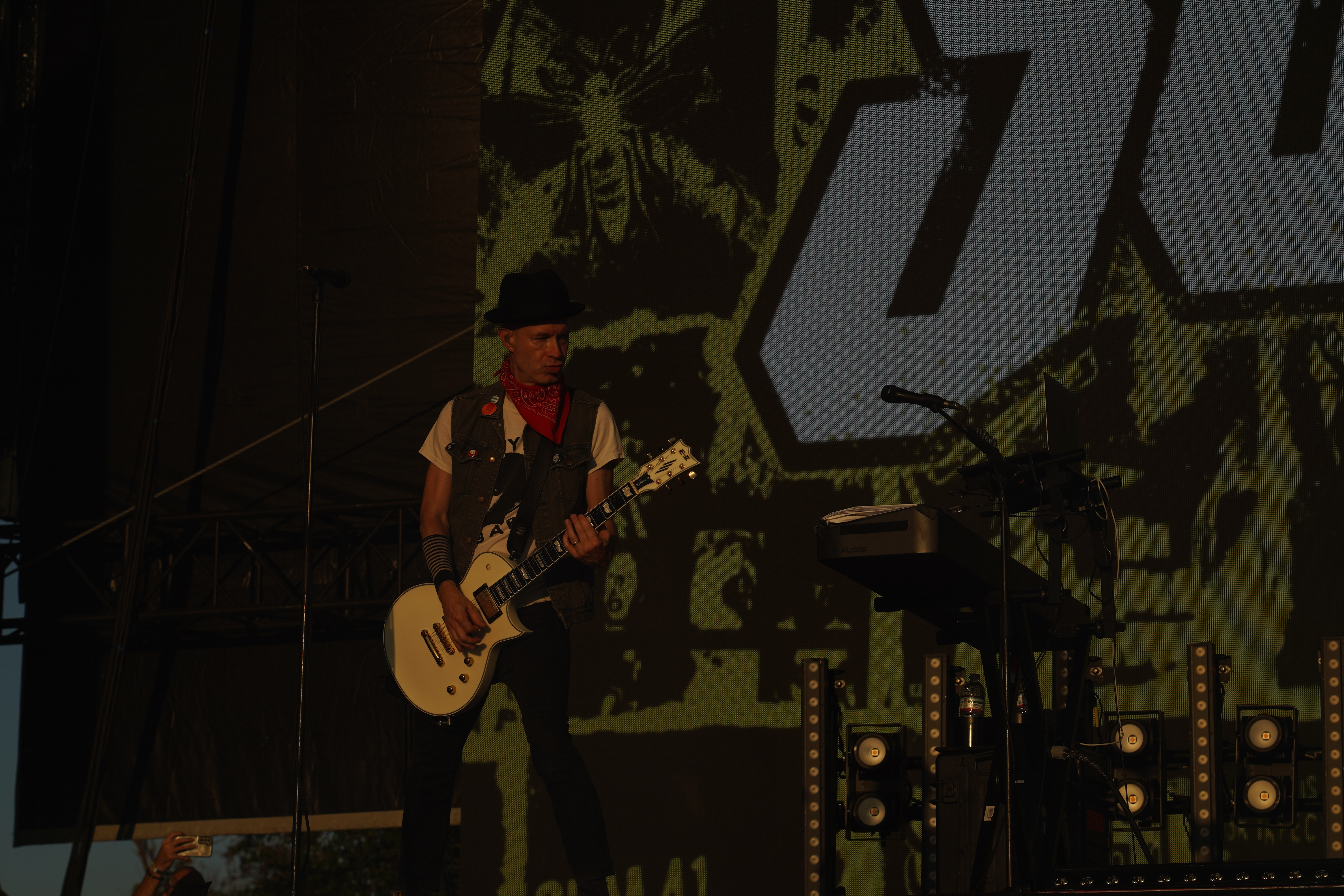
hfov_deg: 19.5
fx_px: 3920
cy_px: 448
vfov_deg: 13.0
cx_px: 672
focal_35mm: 105
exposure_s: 1/1000
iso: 100
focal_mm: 105
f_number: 8
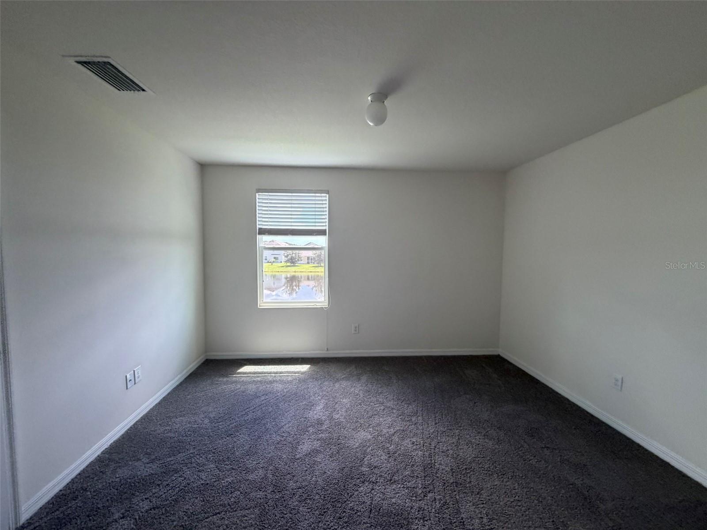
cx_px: 354
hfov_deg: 102.1
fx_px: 286
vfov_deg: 85.7
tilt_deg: -1.9
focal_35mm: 14
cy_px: 265
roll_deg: +1.0
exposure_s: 1/121
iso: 200
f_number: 2.2
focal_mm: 2.22
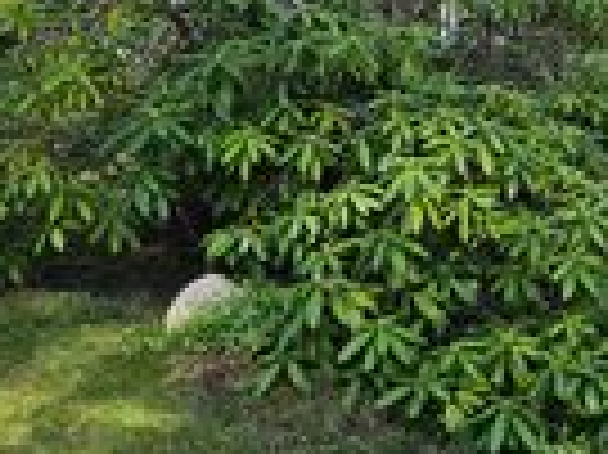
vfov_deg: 16.8
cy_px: -52
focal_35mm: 85
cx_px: 811
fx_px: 1492
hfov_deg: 20.8
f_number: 1.7
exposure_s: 1/214
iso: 10
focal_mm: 6.3
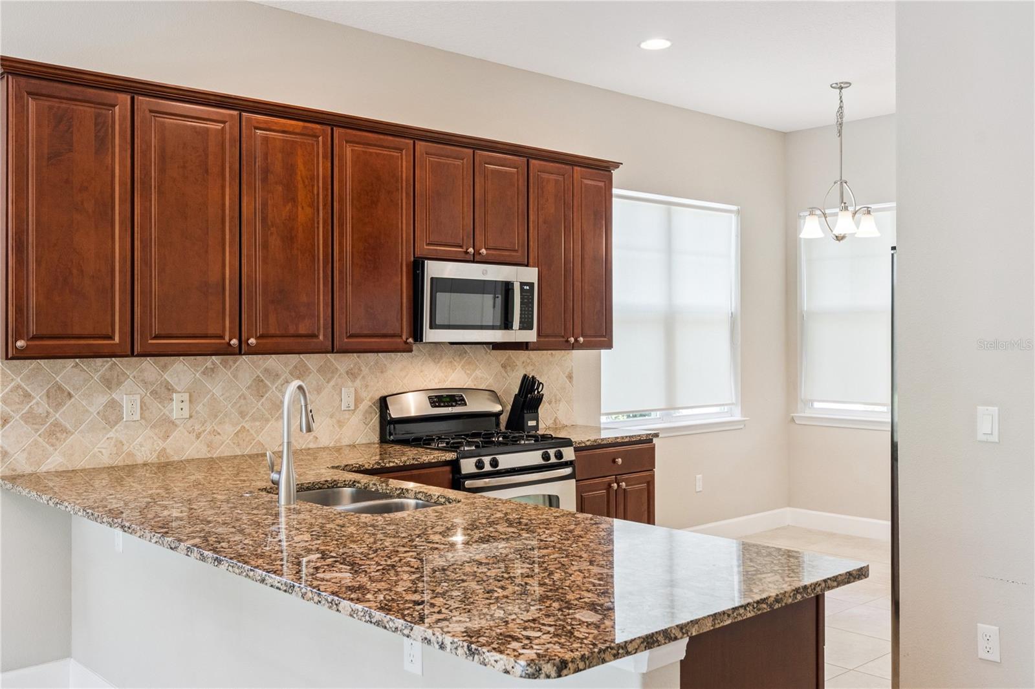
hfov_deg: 57.2
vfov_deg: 40.0
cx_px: 518
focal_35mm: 33
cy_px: 344
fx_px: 948
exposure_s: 1/20
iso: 800
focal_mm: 22.1
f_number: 10
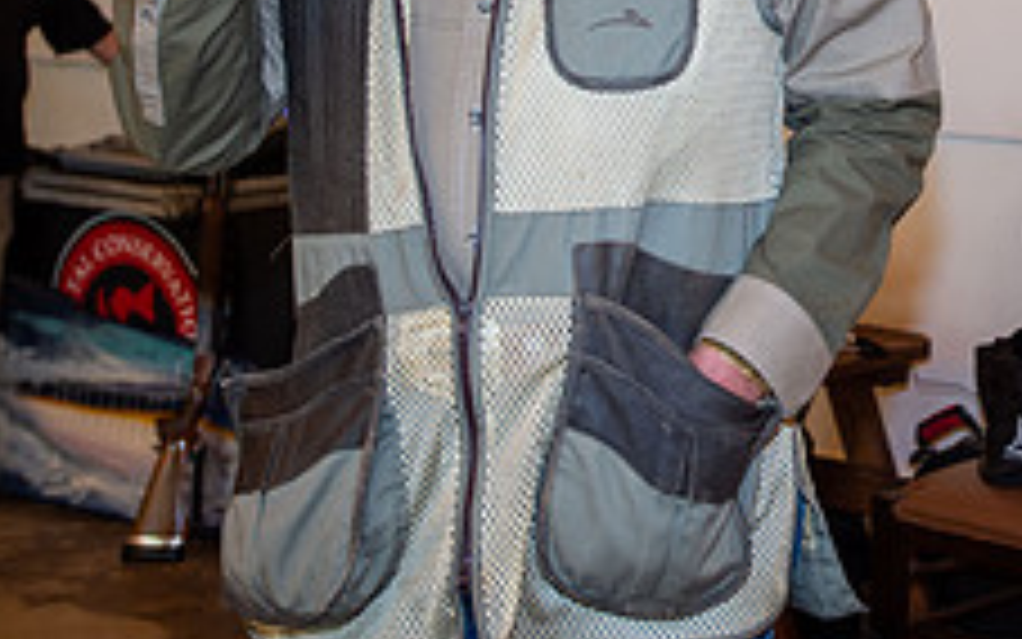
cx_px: 927
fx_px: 2034
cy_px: -68
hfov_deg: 27.2
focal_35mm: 73
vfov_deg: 17.3
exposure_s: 1/100
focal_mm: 28
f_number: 3.2
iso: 640
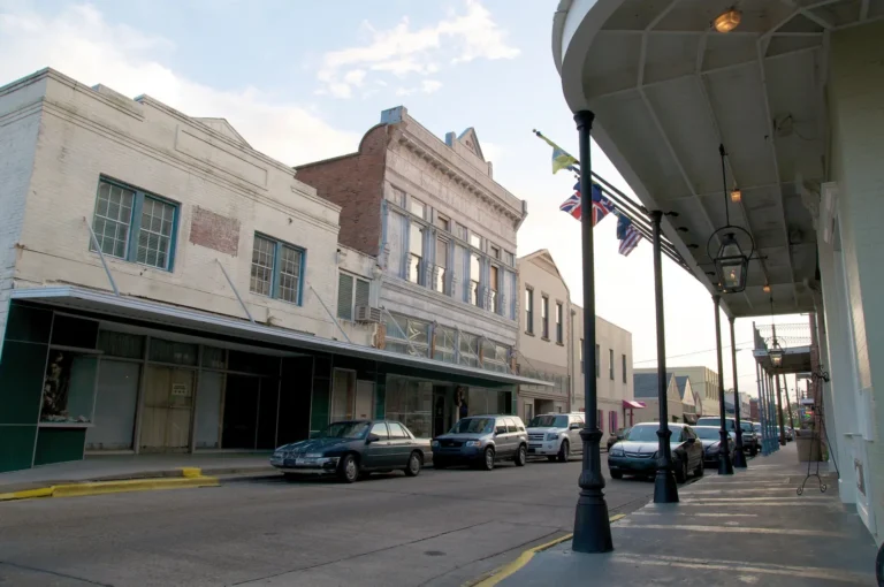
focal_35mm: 26
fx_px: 625
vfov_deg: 50.3
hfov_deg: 70.5
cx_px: 442
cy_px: 294
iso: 400
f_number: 8
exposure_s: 1/80
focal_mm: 17
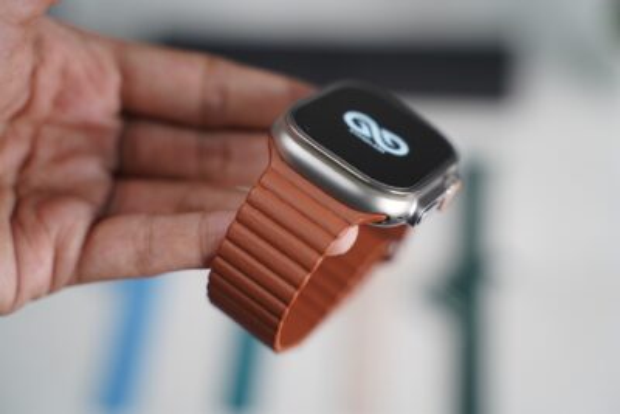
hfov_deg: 31.4
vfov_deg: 21.3
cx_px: 310
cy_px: 207
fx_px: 1103
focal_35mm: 64
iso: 1250
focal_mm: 64
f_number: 3.5
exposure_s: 1/90
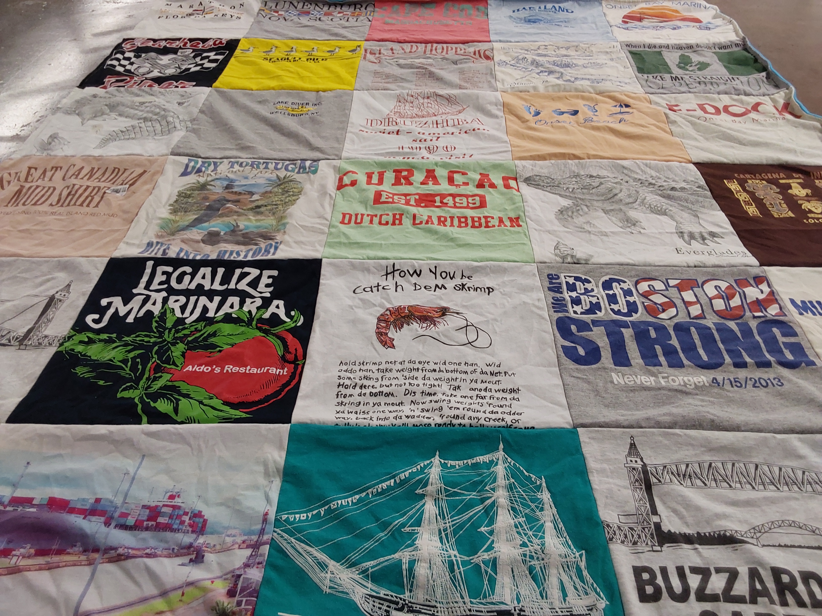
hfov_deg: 63.4
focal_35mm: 28
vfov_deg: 49.7
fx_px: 665
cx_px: 411
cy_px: 308
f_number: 1.9
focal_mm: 2.91
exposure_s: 1/60
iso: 64
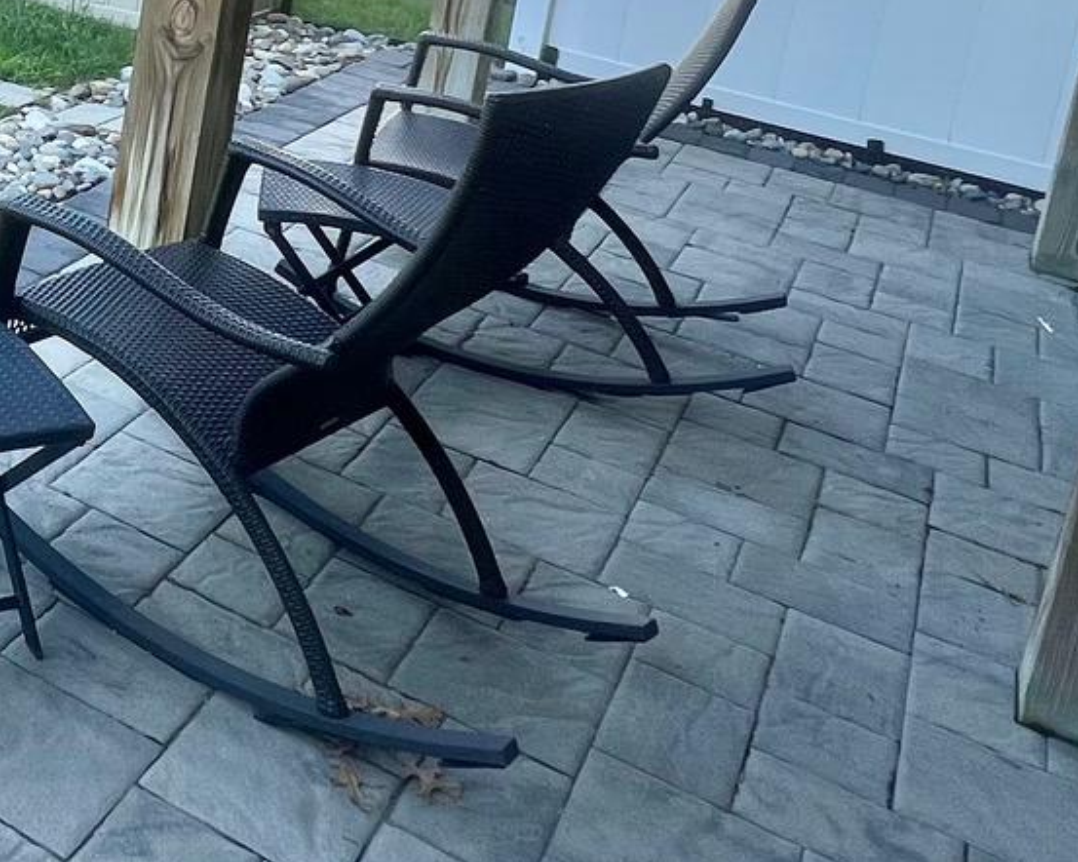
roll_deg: -7.4
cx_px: -97
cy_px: -113
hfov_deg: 34.4
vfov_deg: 28.7
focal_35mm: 47
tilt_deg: -9.6
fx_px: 1499
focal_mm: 1.57
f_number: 1.8
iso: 32
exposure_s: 1/506
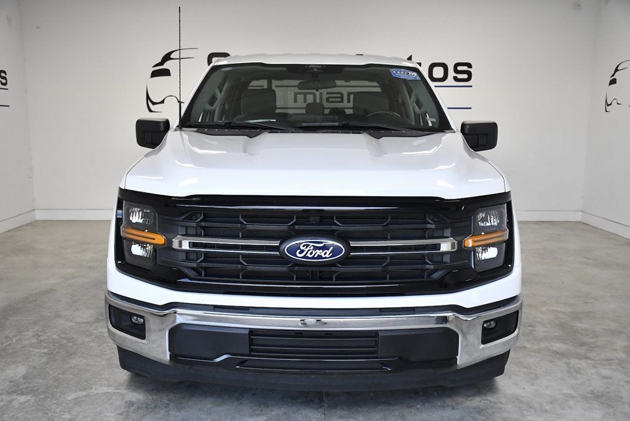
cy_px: 210
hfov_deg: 53.1
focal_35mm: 36
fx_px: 630
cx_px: 315
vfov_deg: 36.9
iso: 2500
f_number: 3.8
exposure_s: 1/1600
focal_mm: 24
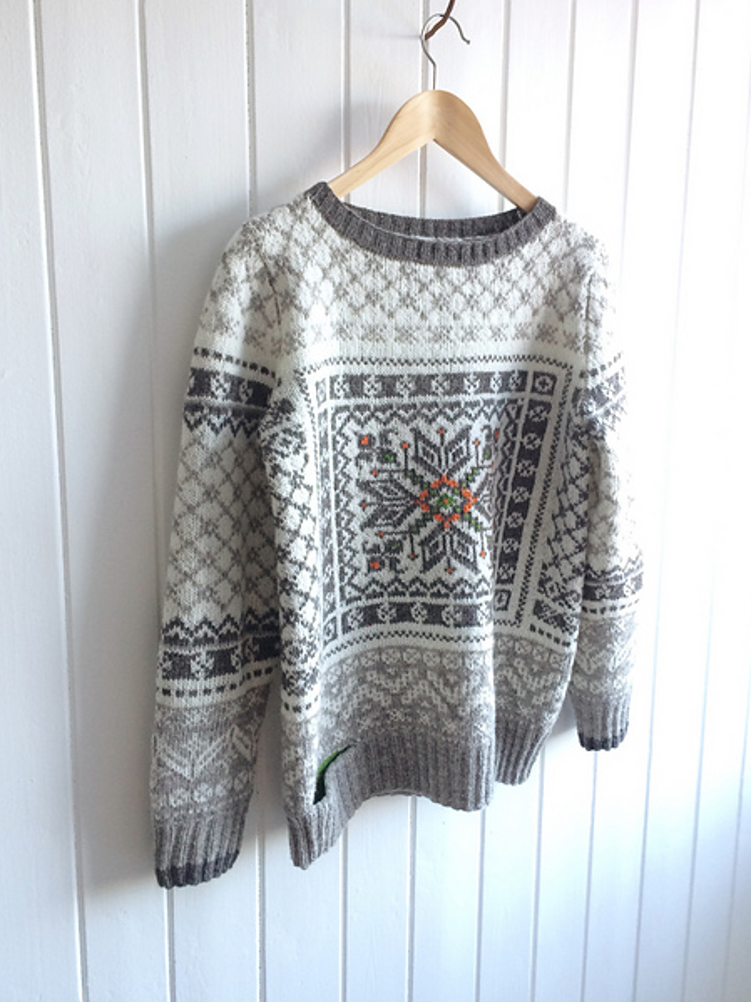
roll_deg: +1.1
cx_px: 395
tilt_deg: -13.1
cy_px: 468
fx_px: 897
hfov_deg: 45.4
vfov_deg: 58.3
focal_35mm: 31
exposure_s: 1/33
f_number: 2.2
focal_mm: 4.15
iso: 64
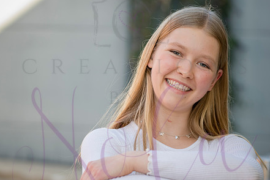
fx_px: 907
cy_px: 96
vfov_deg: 11.3
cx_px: 135
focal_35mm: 121
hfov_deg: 16.9
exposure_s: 1/400
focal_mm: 92
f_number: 4.5
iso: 400
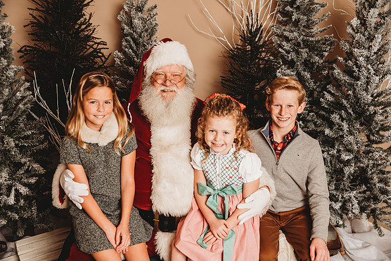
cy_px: 130
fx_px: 380
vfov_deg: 37.9
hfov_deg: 54.4
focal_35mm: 35
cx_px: 196
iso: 100
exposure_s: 1/160
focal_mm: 35
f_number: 4
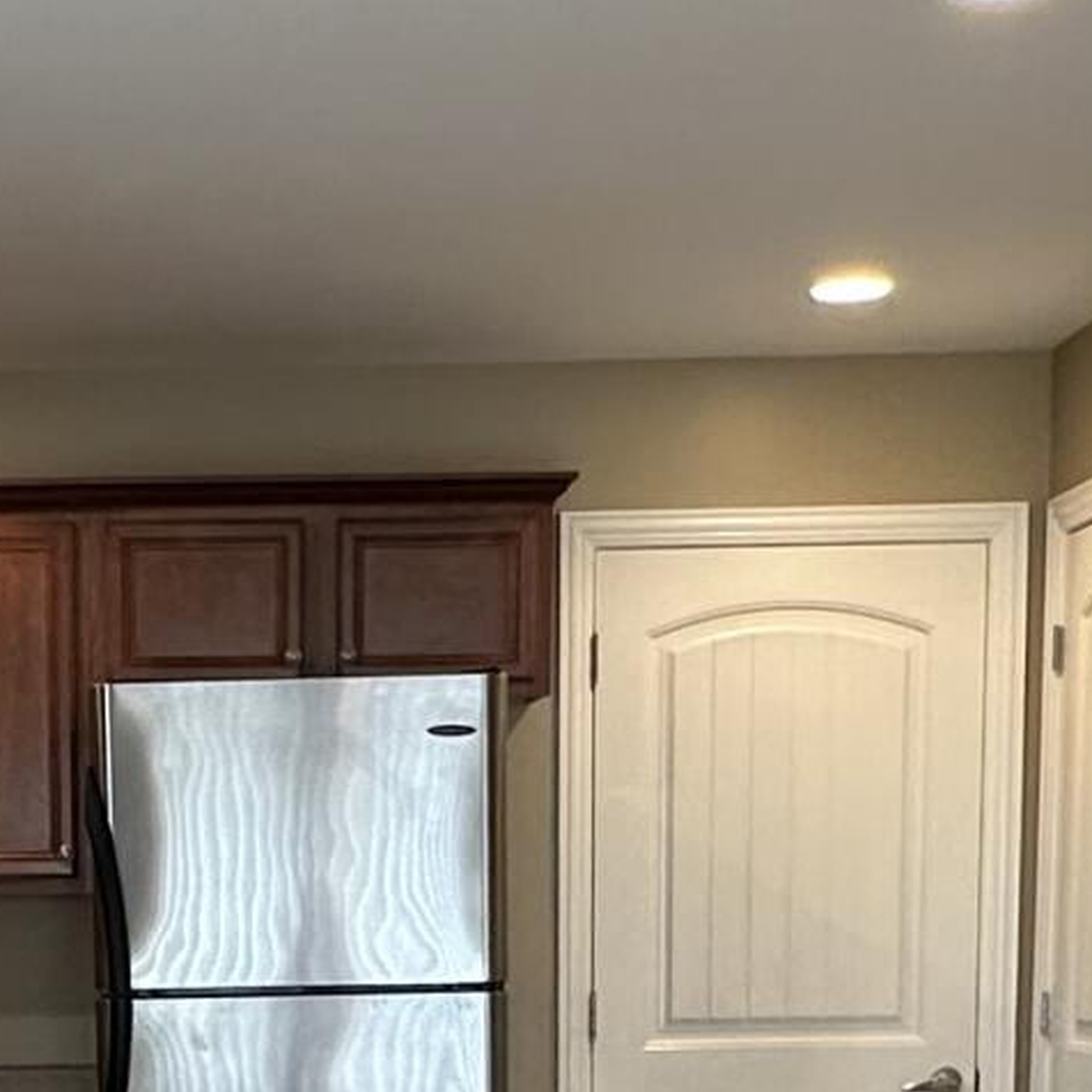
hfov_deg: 21.8
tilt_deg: -8.2
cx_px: 158
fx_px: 2784
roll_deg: +0.7
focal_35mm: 78
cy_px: 1292
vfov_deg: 20.8
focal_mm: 2.22
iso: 200
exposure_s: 1/60
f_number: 2.2
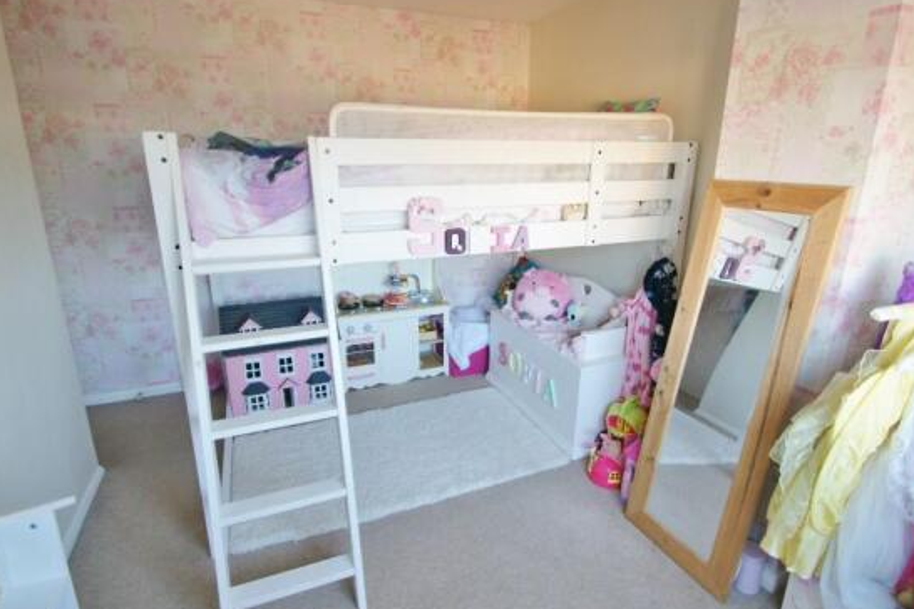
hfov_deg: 90.0
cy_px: 317
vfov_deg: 67.4
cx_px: 460
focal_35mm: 18
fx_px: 457
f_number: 3.5
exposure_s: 1/30
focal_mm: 10
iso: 200
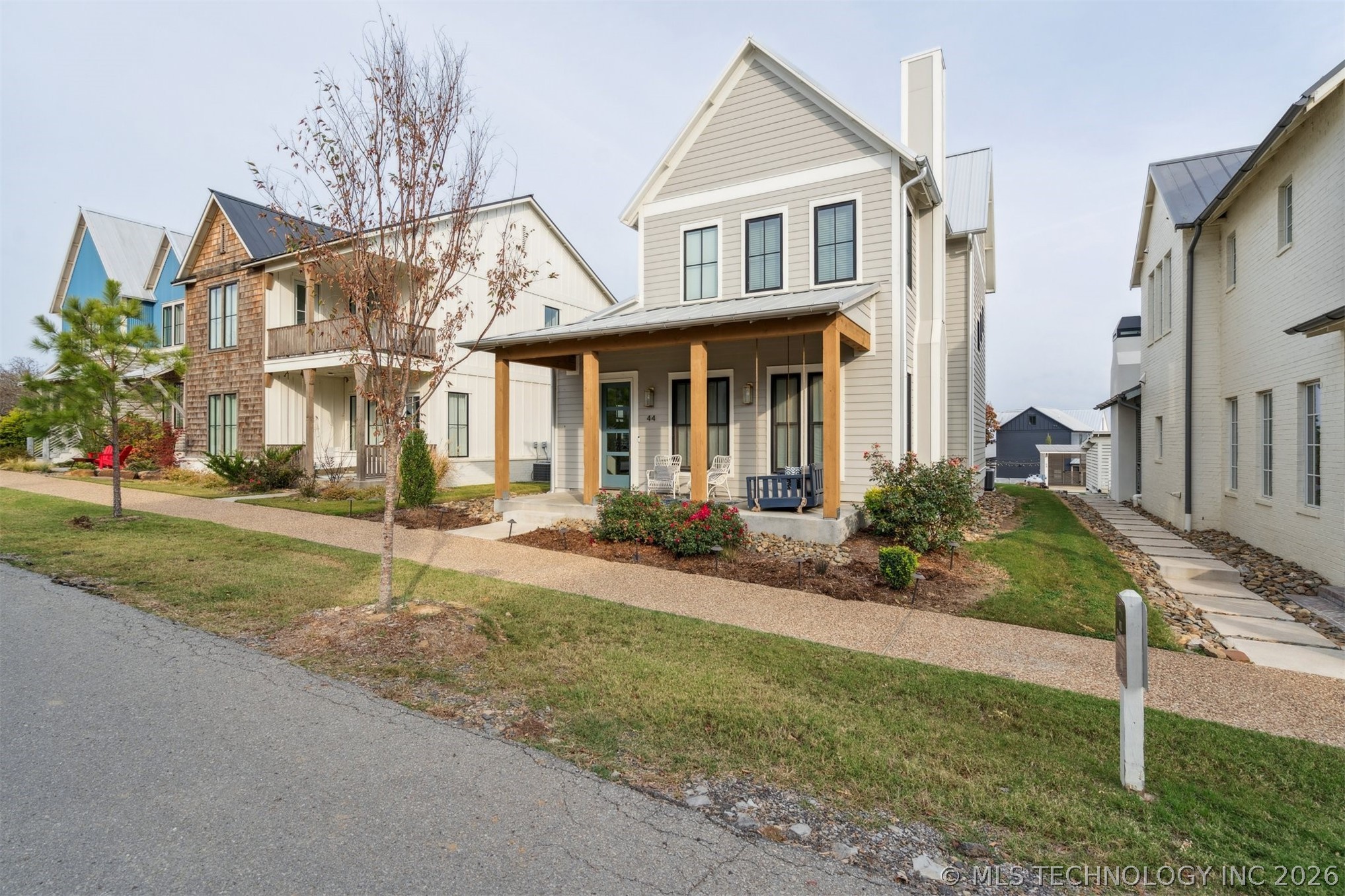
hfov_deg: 96.7
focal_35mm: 16
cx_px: 672
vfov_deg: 73.8
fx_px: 598
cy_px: 448
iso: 200
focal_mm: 16
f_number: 7.1
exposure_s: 1/500
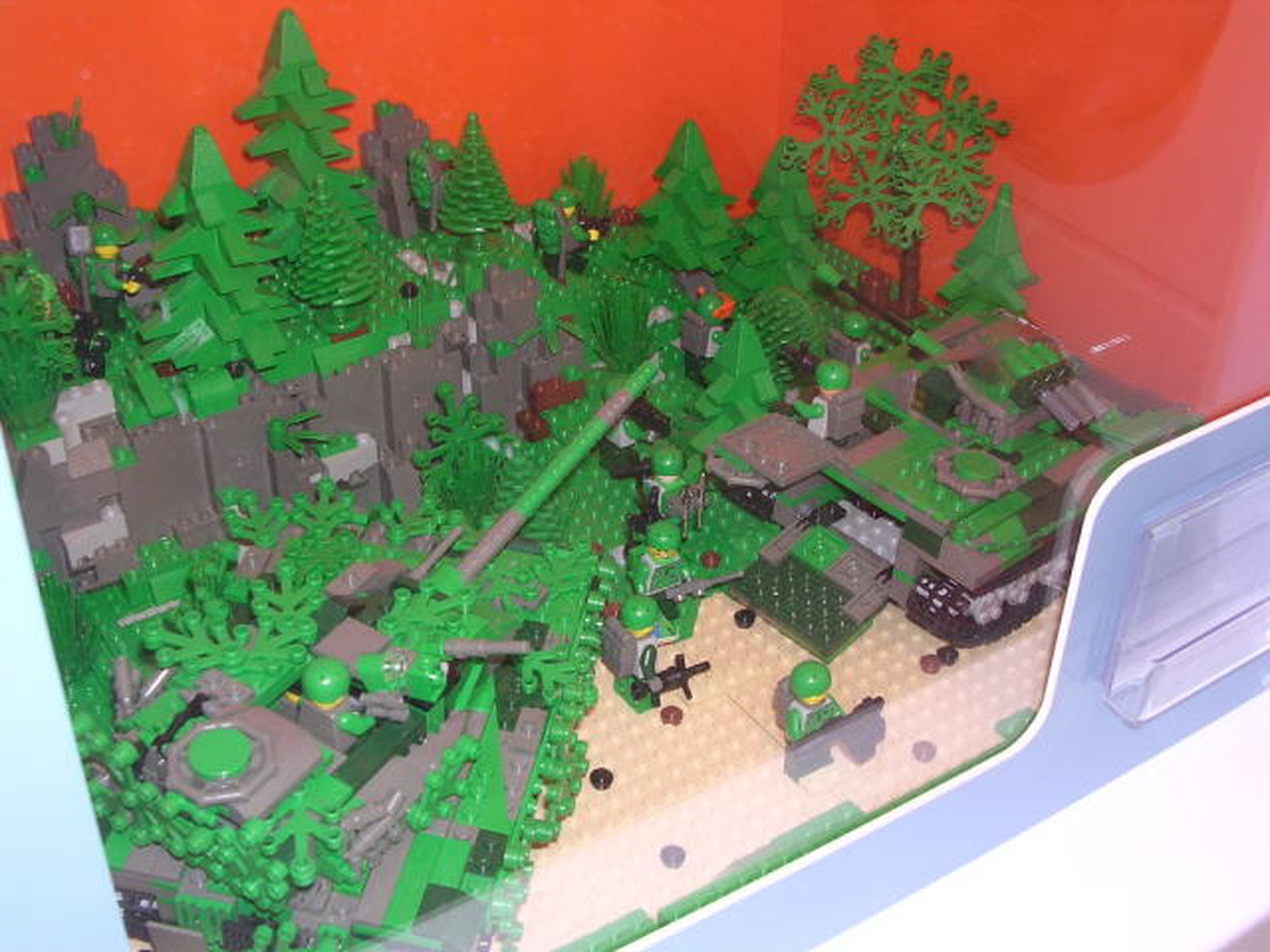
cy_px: 476
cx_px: 635
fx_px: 1578
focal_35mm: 43
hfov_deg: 43.9
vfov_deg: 33.6
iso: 100
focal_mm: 6.6
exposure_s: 1/60.1
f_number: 3
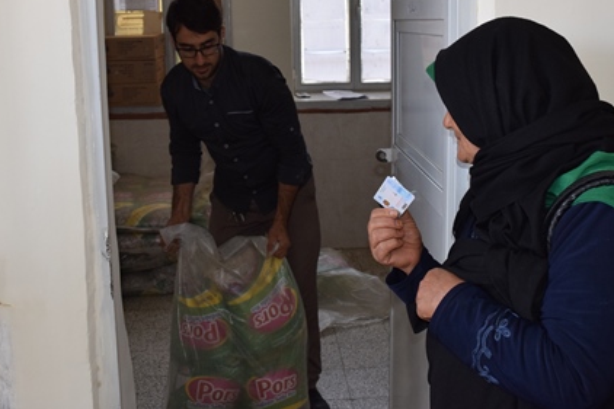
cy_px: 120
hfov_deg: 47.4
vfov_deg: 32.2
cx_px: 295
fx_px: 699
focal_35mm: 41
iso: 800
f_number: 5.6
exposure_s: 1/125
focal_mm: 18
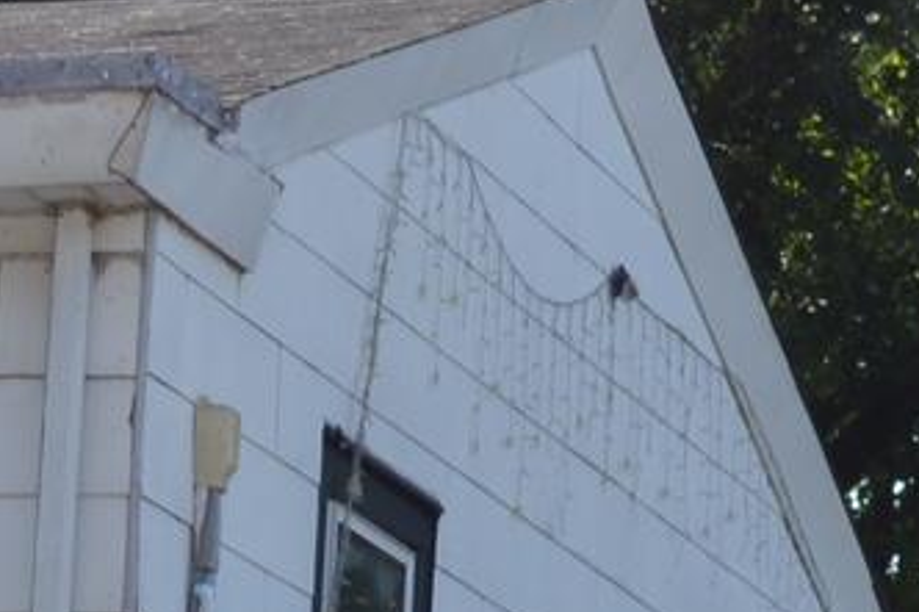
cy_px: 1389
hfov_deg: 6.9
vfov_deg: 4.5
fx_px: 7552
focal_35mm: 296
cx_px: 19
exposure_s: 1/200
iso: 100
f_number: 7.1
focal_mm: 32
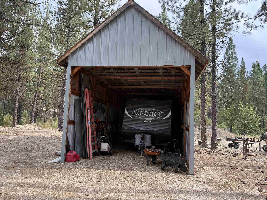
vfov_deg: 56.8
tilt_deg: +6.2
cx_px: 134
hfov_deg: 71.6
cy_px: 100
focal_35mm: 24
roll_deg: -2.6
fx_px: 185
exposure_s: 1/654
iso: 80
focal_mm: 6.76
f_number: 1.78
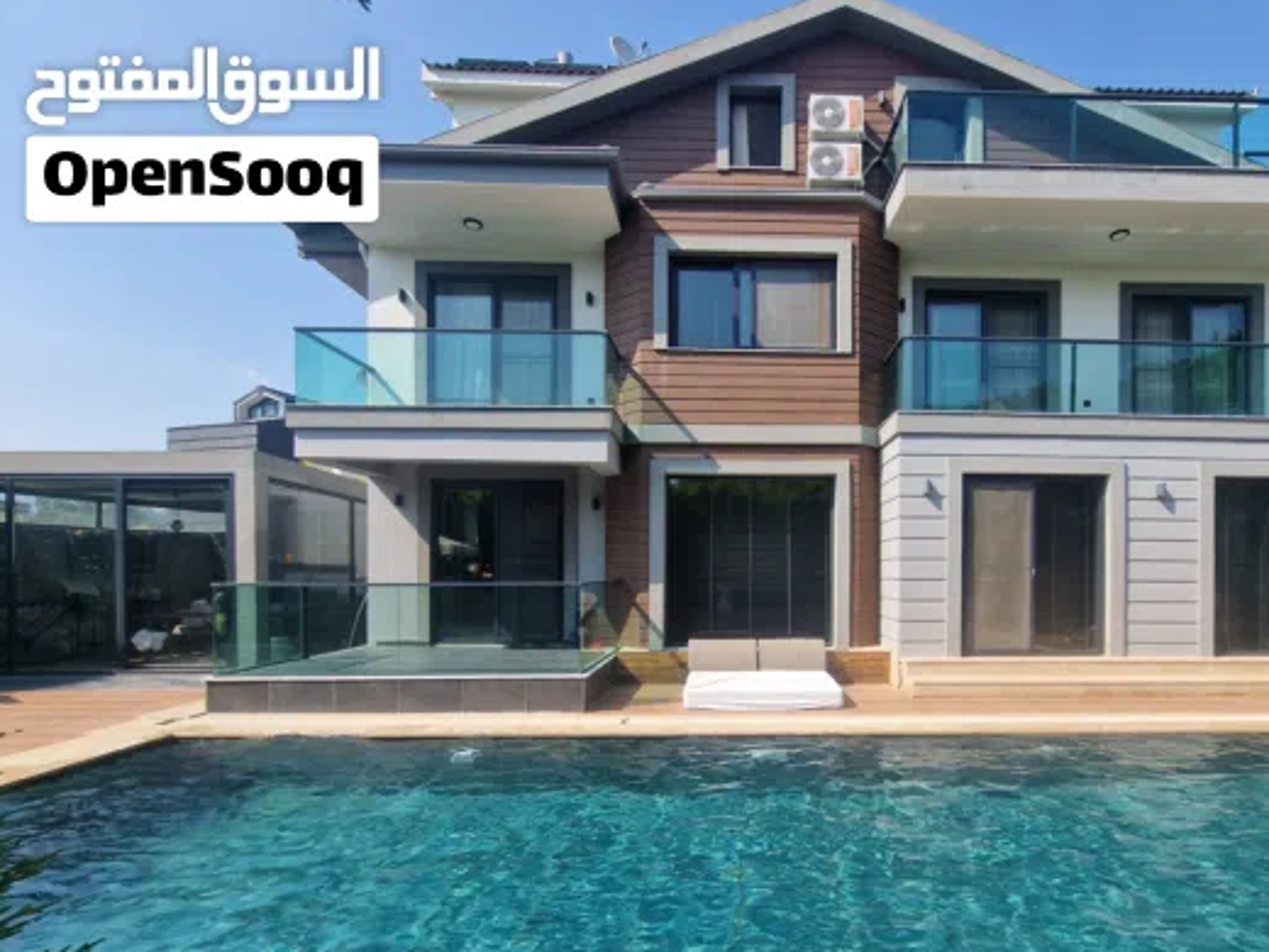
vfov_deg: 77.2
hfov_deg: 93.5
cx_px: 747
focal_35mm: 16
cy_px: 574
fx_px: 587
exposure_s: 1/1640
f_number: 2.2
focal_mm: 2.2
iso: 50
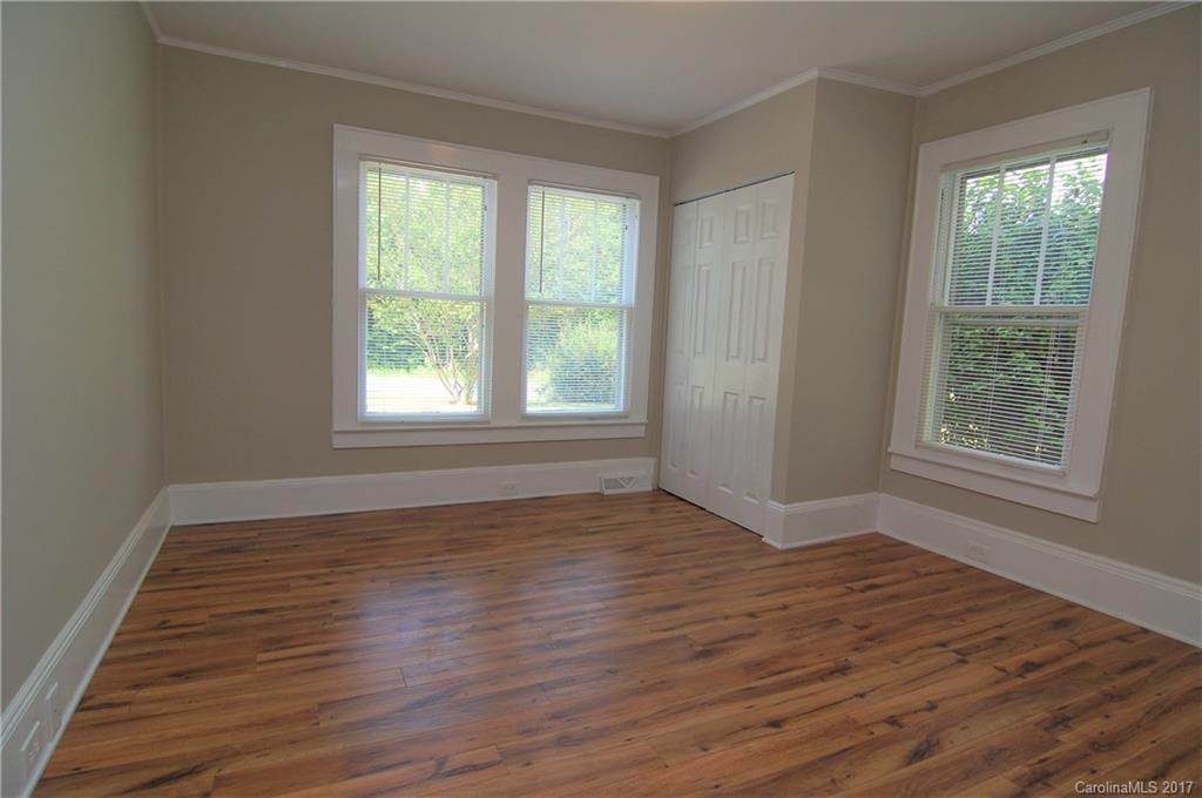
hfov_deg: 90.1
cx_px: 601
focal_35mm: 18
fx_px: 600
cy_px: 399
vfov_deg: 67.2
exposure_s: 1/125
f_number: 5.6
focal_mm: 12
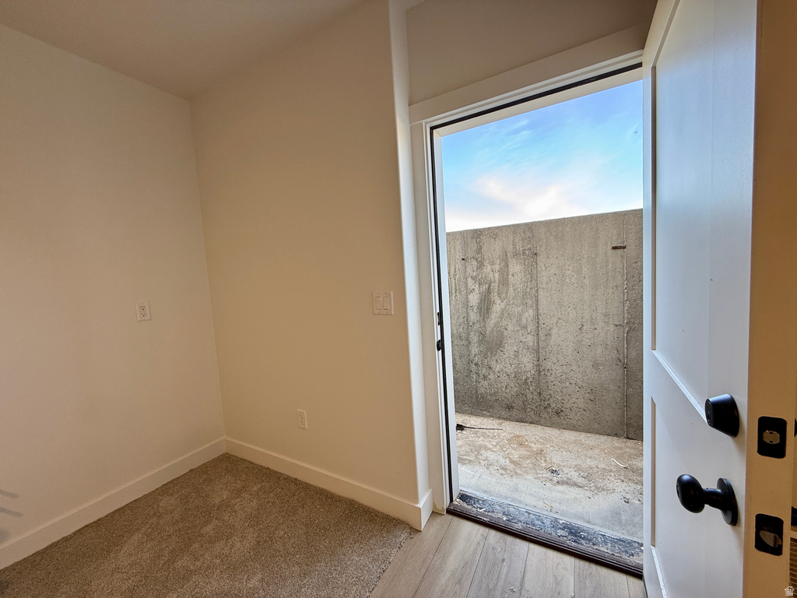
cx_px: 398
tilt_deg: -4.1
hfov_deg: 102.1
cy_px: 299
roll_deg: +4.1
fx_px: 322
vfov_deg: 85.7
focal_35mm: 14
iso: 64
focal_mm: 2.22
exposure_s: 1/120
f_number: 2.2
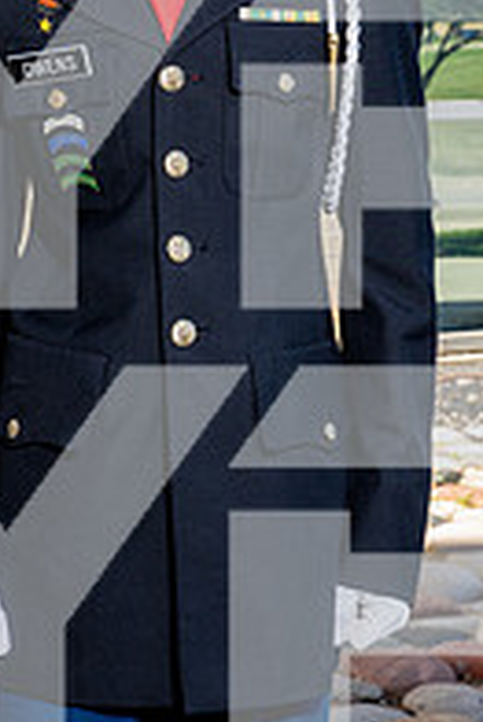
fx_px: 3033
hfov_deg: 9.1
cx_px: 170
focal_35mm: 151
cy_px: 116
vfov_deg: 13.5
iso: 200
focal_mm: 51
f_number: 8
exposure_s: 1/125
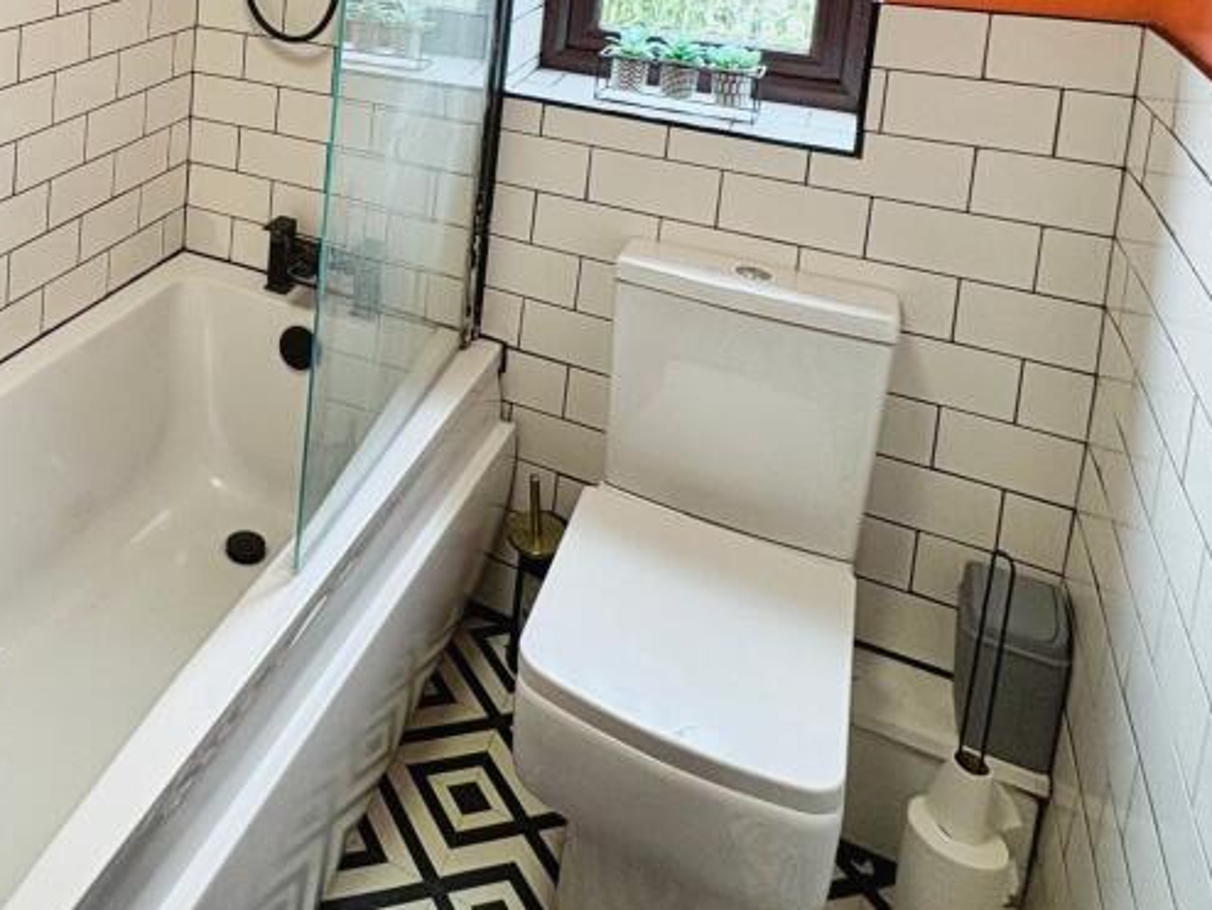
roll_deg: -0.3
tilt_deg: -13.7
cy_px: 255
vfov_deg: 46.9
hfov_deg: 55.2
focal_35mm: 29
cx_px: 169
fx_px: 1016
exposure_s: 1/99
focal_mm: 2.22
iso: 160
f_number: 2.2
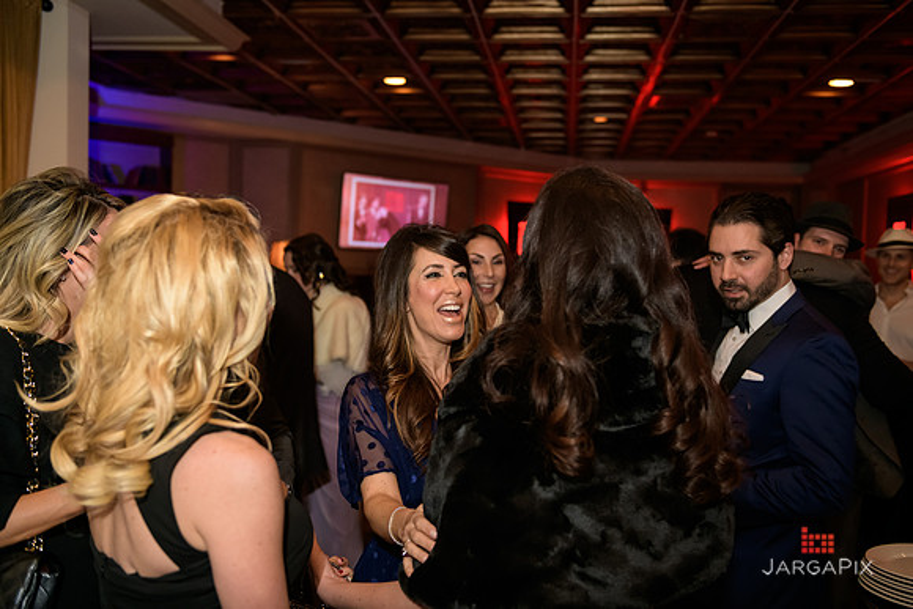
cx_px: 456
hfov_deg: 54.4
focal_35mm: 35
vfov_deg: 37.9
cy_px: 304
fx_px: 888
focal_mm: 35
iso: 1600
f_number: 3.2
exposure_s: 1/125
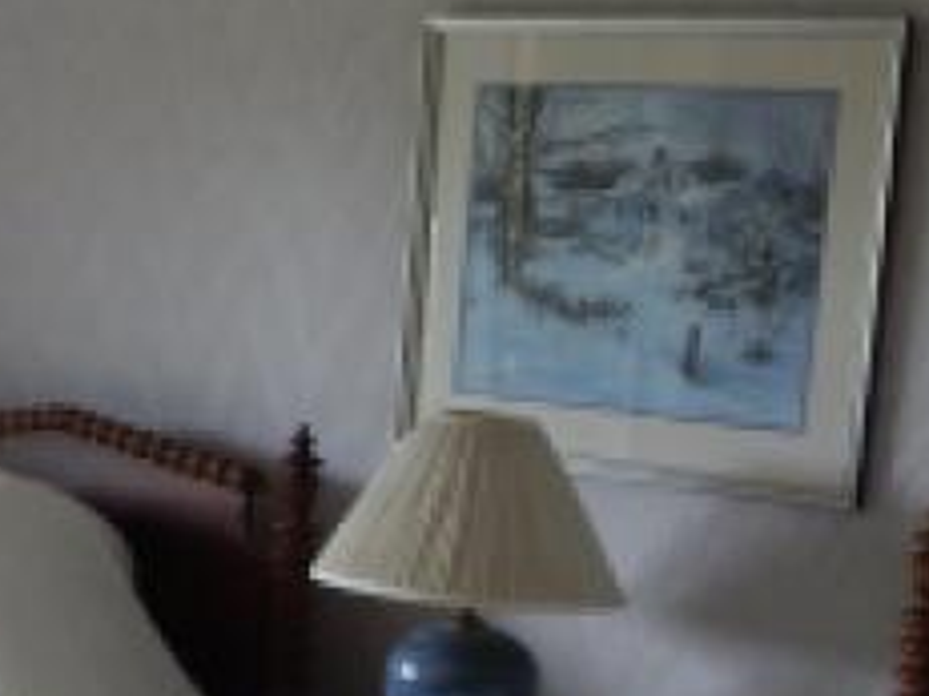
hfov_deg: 16.4
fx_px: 2977
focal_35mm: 111
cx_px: -386
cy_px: 686
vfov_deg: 13.2
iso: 125
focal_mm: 4.5
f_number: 3.1
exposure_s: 1/50
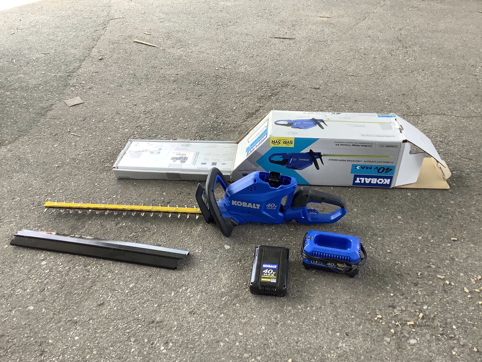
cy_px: 181
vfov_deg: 45.4
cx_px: 241
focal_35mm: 31
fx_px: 432
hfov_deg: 58.4
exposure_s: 1/120
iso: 32
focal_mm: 3.3
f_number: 2.4
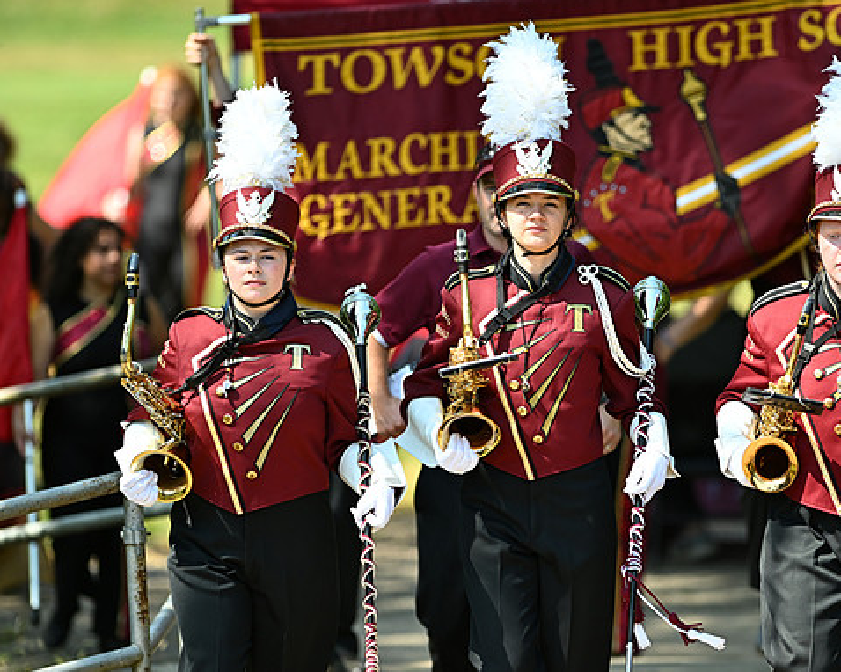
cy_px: 333
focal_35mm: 342
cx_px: 494
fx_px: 8509
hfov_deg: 5.7
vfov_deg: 4.5
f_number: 3.2
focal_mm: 300
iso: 450
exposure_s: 1/2500
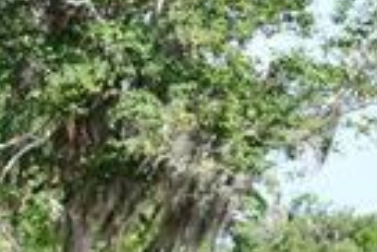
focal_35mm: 320
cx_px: -466
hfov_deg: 6.2
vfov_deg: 4.2
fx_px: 3355
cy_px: 548
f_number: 7.1
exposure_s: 1/250
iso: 200
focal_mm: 34
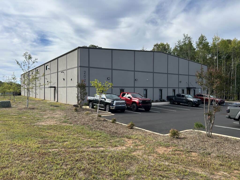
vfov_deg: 53.1
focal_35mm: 26
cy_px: 90
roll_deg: +0.2
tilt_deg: -0.8
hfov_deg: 67.3
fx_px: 180
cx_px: 120
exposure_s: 1/3571
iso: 50
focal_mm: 5.7
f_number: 1.5
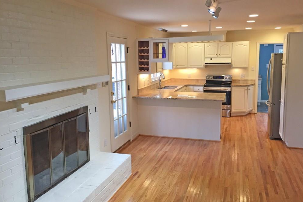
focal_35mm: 31
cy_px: 93
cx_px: 153
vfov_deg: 42.3
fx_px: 261
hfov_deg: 60.3
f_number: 2.2
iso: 40
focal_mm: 4.15
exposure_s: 1/30
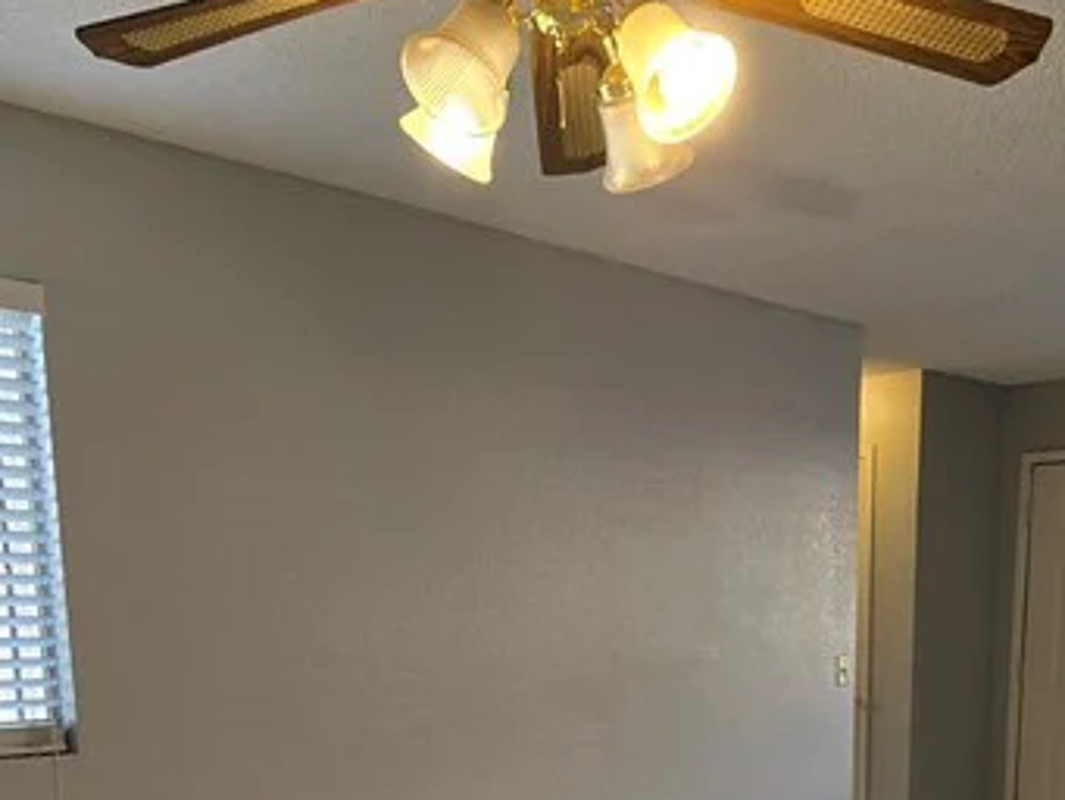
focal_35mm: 39
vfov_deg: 33.0
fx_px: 1200
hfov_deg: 47.4
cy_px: 844
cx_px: 671
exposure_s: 1/60
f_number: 2.2
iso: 64
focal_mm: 2.2
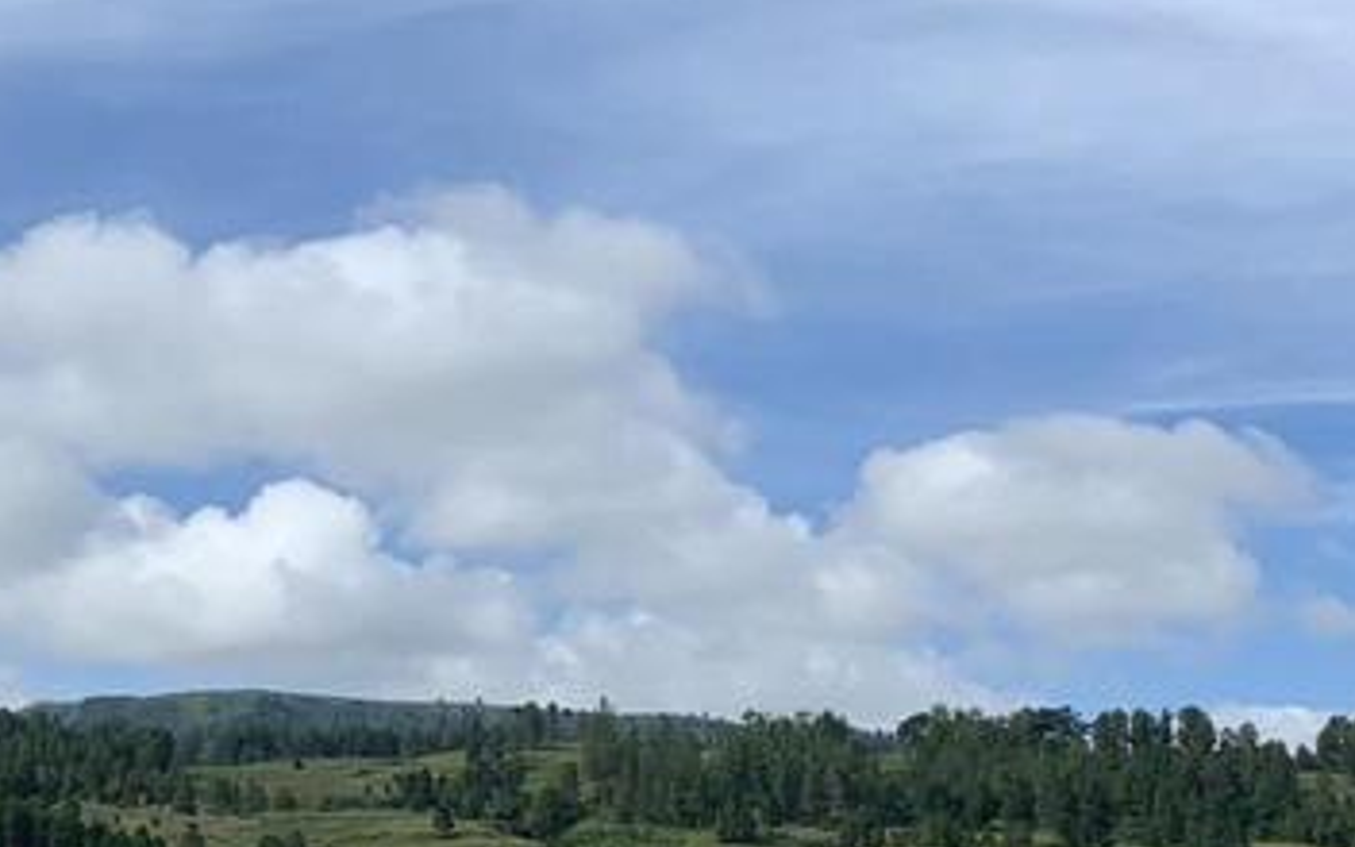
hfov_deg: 22.0
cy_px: 658
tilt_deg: +7.9
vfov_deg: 13.8
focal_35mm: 94
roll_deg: +0.1
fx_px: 3471
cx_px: 423
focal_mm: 4.25
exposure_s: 1/3401
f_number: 1.8
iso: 25
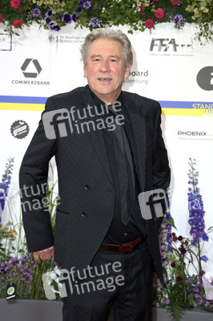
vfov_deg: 26.0
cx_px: 106
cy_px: 160
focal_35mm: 78
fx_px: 693
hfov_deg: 17.5
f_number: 5.6
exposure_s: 1/250
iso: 640
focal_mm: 78
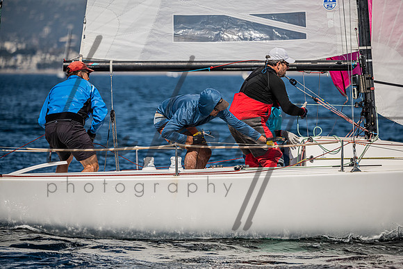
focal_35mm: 346
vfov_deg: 4.0
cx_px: 202
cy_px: 134
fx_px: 3879
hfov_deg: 5.9
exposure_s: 1/8000
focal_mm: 340
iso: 400
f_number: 5.3
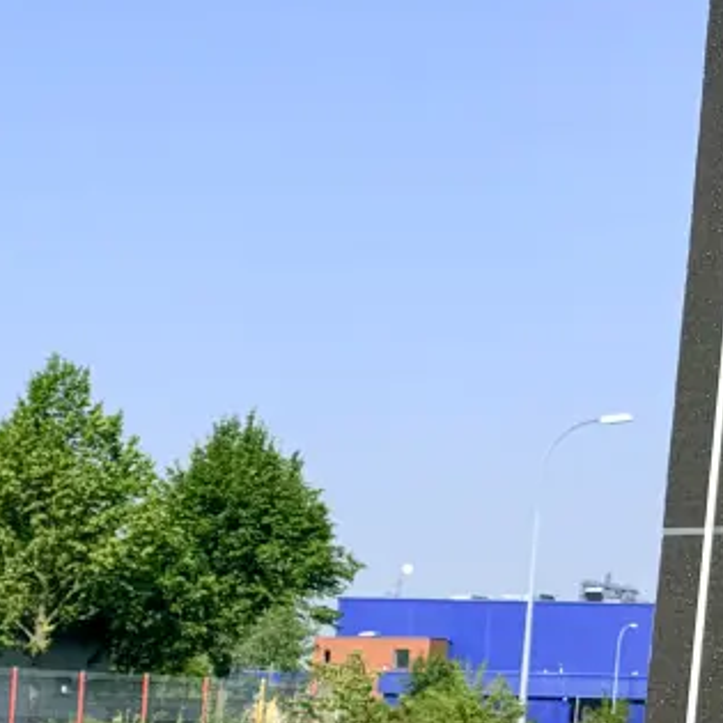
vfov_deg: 14.3
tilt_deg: -6.0
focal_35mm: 115
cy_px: 1052
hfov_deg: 13.2
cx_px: -712
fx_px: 2717
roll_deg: -2.9
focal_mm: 6.76
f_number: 1.78
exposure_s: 1/4405
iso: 80
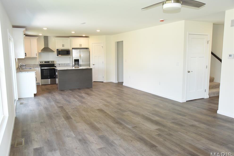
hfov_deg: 63.7
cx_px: 113
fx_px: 188
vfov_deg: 44.9
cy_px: 79
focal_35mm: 29
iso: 2000
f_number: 6.3
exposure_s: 1/250
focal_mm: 28
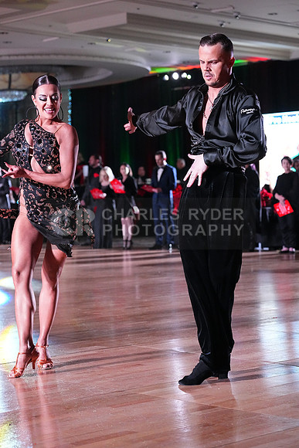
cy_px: 224
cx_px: 150
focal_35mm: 82
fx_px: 1021
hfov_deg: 16.7
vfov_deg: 24.8
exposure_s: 1/400
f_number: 5
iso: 10000
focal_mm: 82
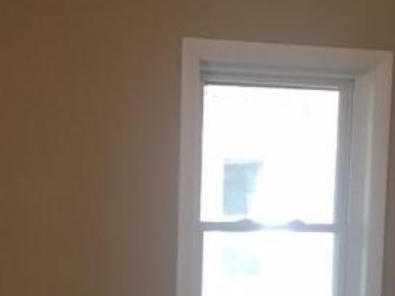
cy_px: 376
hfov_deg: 18.0
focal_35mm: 109
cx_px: 186
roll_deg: -1.8
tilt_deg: -9.3
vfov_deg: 13.2
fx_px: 1244
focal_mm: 4.15
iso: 80
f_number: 2.2
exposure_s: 1/30
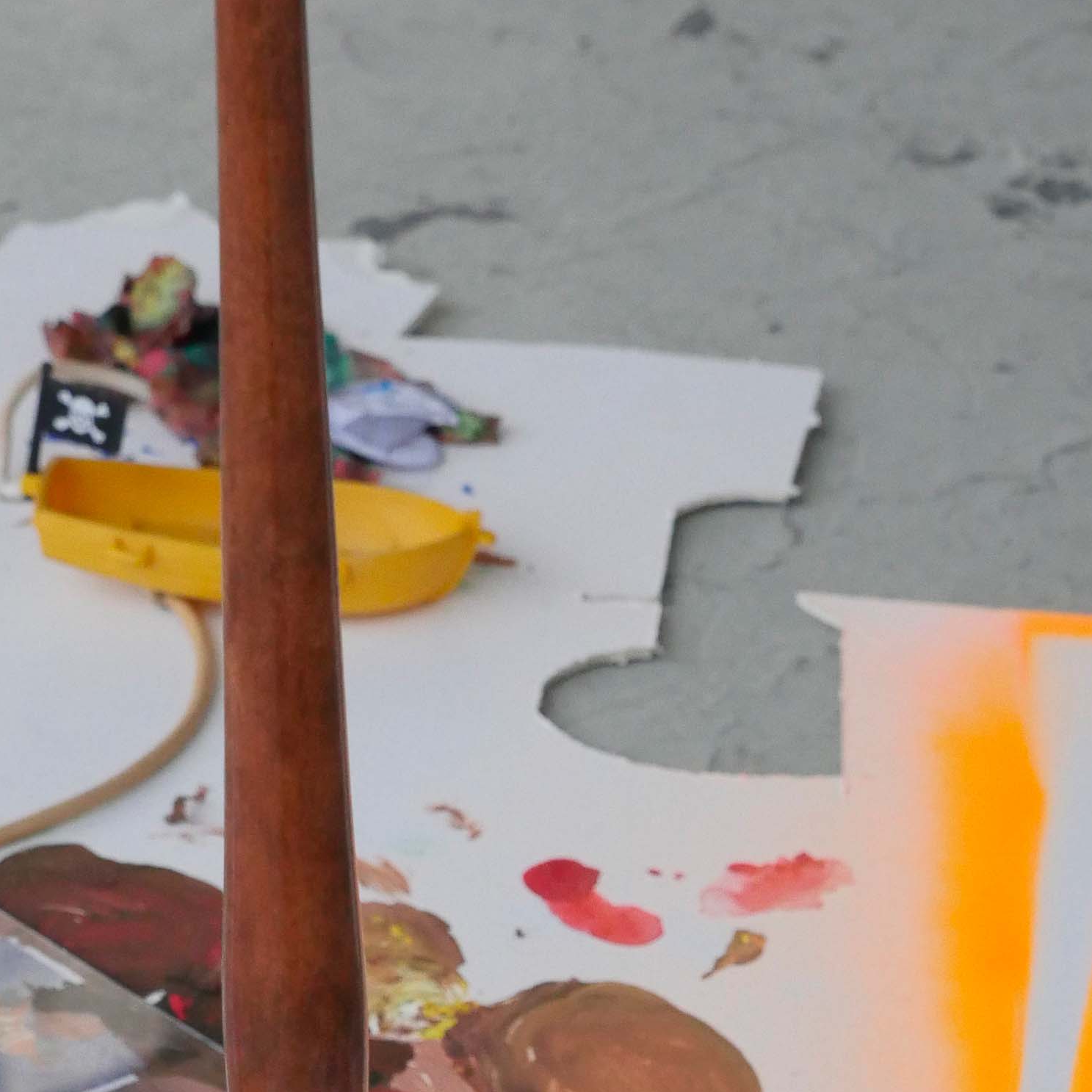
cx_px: 691
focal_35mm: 126
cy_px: 1464
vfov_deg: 13.3
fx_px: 4497
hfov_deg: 13.8
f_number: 5
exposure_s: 1/200
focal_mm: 23
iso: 1600
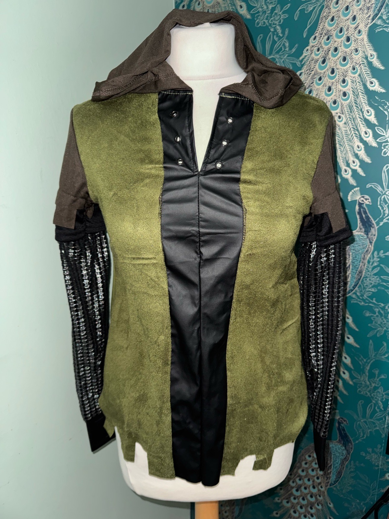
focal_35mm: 24
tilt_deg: -16.3
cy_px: 260
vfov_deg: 71.6
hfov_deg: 56.8
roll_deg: +0.6
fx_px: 360
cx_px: 194
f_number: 1.78
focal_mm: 6.76
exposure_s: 1/10
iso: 100
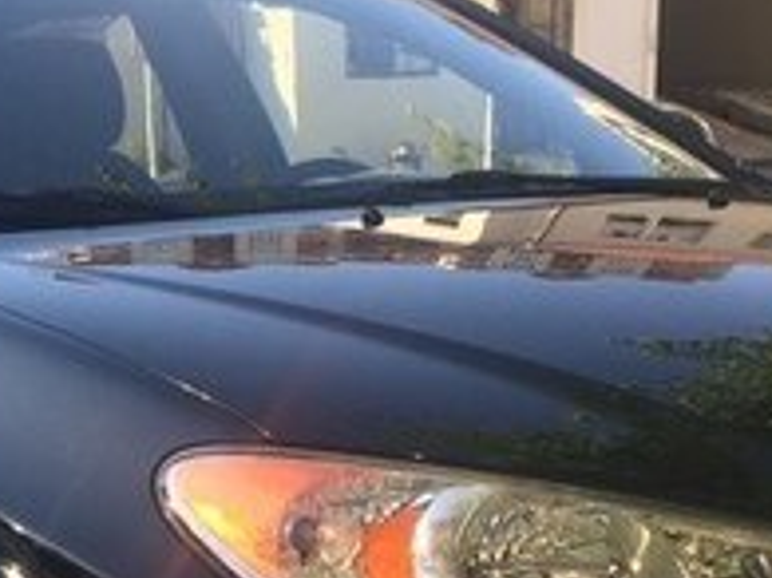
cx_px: 297
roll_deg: +1.7
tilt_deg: -16.2
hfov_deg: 20.0
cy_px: 651
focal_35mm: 98
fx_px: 2184
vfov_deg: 14.7
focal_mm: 4.15
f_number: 2.2
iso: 32
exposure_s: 1/519
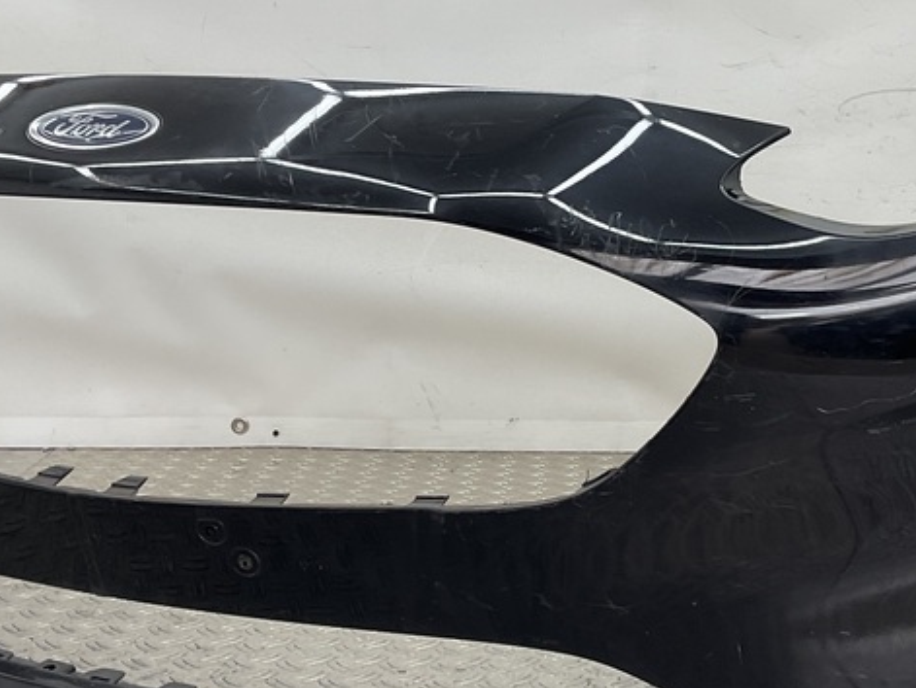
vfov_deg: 23.6
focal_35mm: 62
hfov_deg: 31.1
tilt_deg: -7.5
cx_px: 550
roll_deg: -2.0
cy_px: 264
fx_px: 1642
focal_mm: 3
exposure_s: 1/120
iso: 20
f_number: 1.8
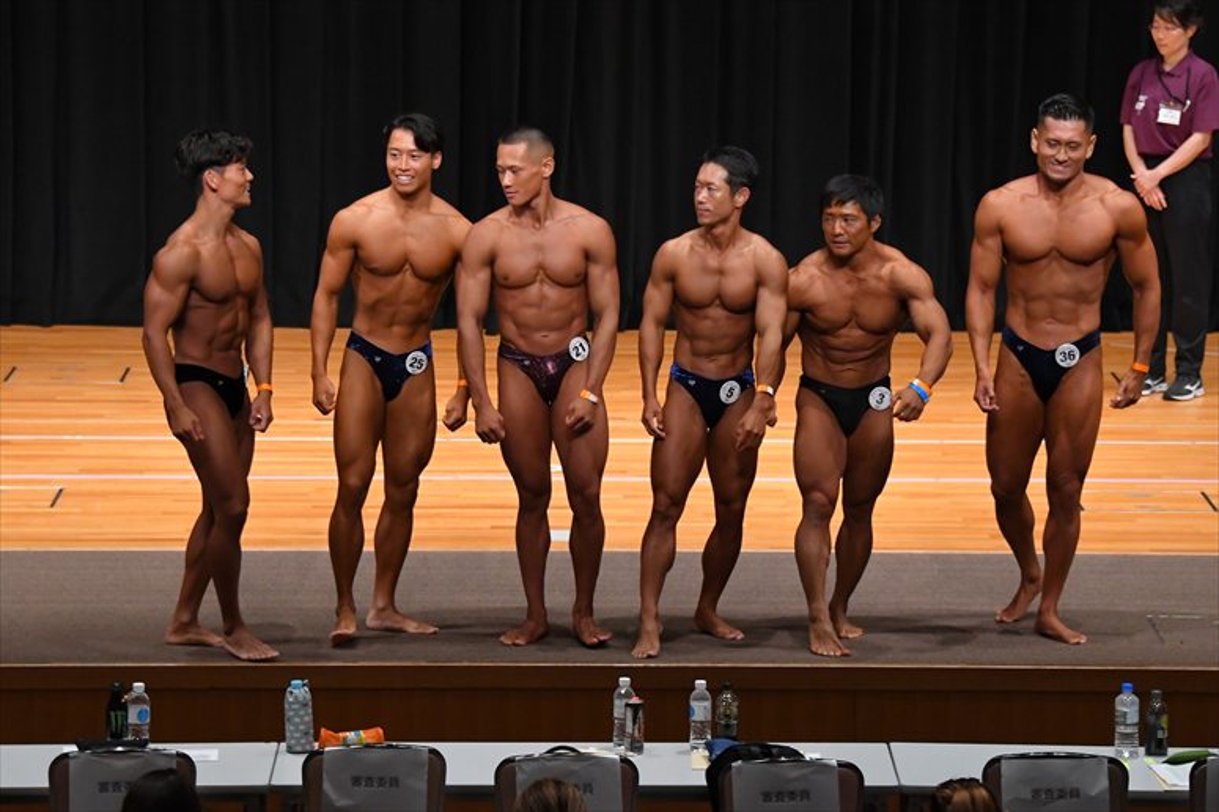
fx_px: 5686
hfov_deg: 12.2
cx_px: 610
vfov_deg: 8.2
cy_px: 406
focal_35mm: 168
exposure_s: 1/400
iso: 4000
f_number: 5.6
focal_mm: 112
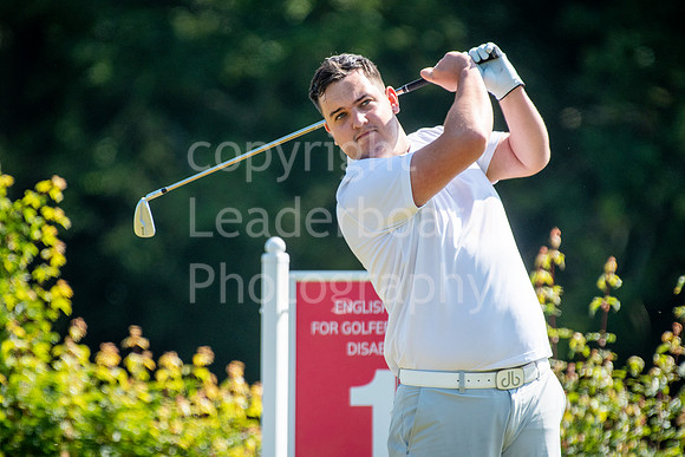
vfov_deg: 1.9
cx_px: 342
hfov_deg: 2.9
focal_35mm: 720
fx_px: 13703
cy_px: 228
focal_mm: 480
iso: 500
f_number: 5.6
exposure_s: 1/1600
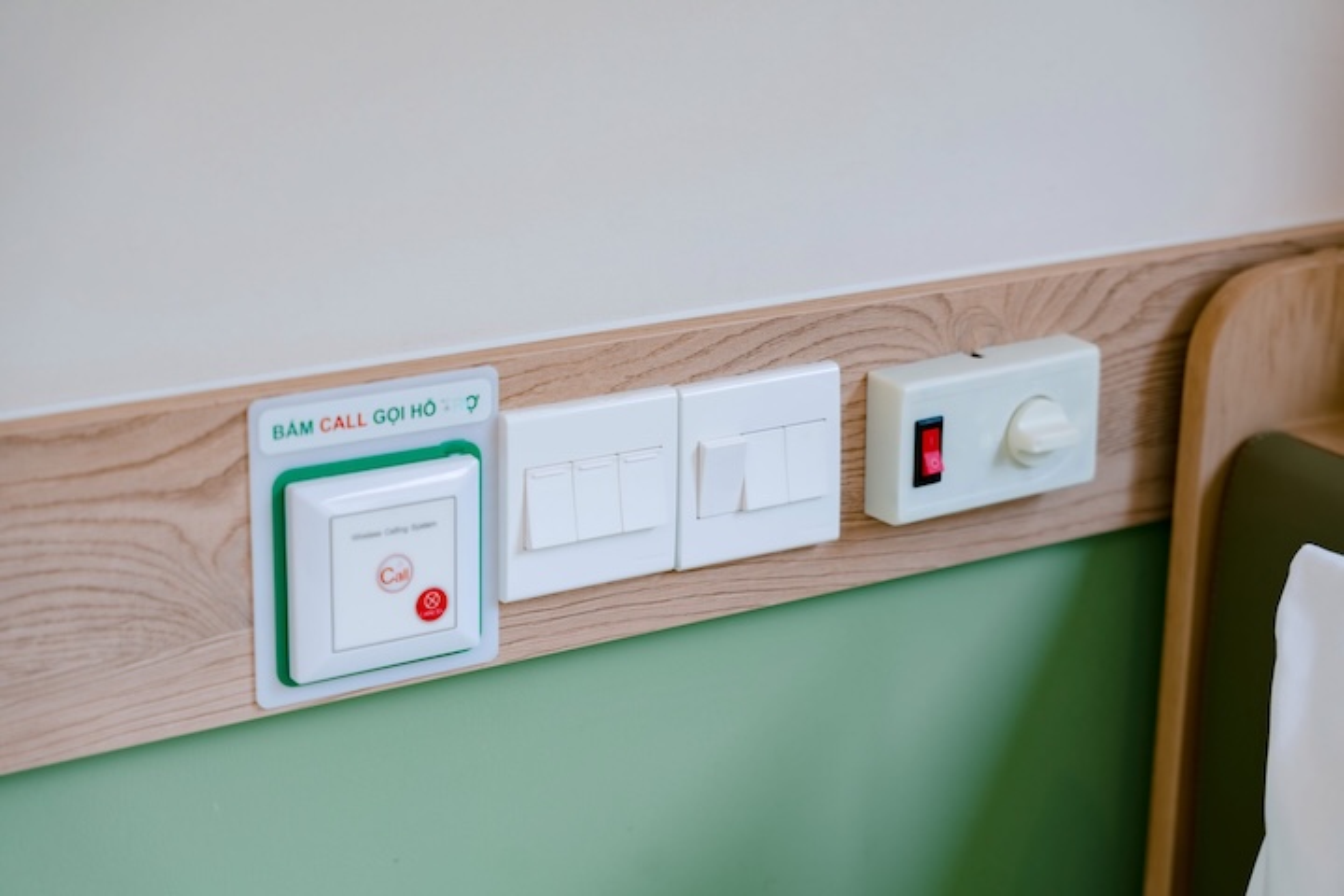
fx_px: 2613
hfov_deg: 28.8
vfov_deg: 19.5
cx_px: 672
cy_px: 448
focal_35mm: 70
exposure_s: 1/200
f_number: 2.8
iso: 400
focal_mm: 70
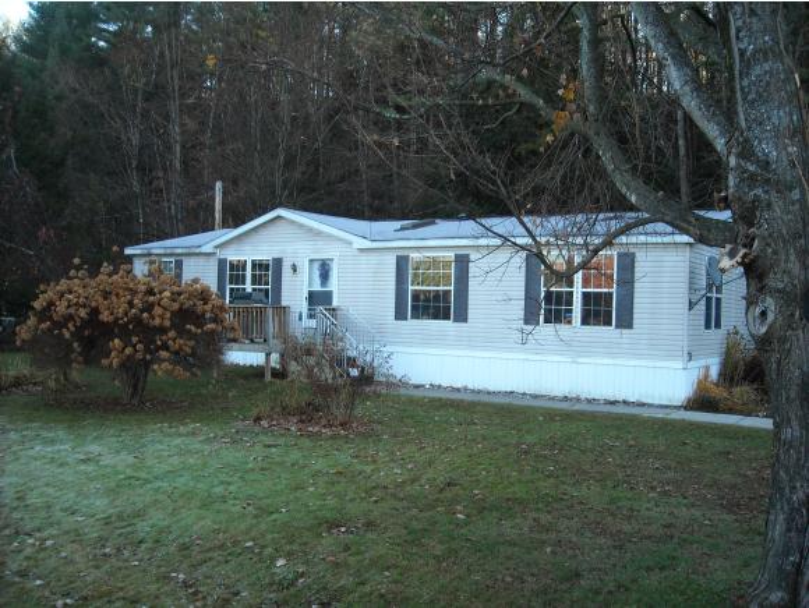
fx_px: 819
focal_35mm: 35
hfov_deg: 52.6
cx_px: 404
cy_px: 304
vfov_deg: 40.8
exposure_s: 1/84
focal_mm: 5.7
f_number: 2.8
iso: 64
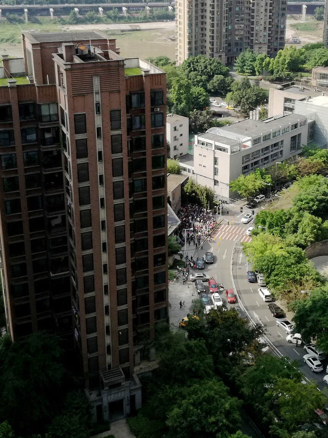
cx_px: 209
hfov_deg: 31.3
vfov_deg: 40.6
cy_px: 138
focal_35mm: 46
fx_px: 581
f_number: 2
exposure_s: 1/941
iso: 50
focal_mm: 3.79
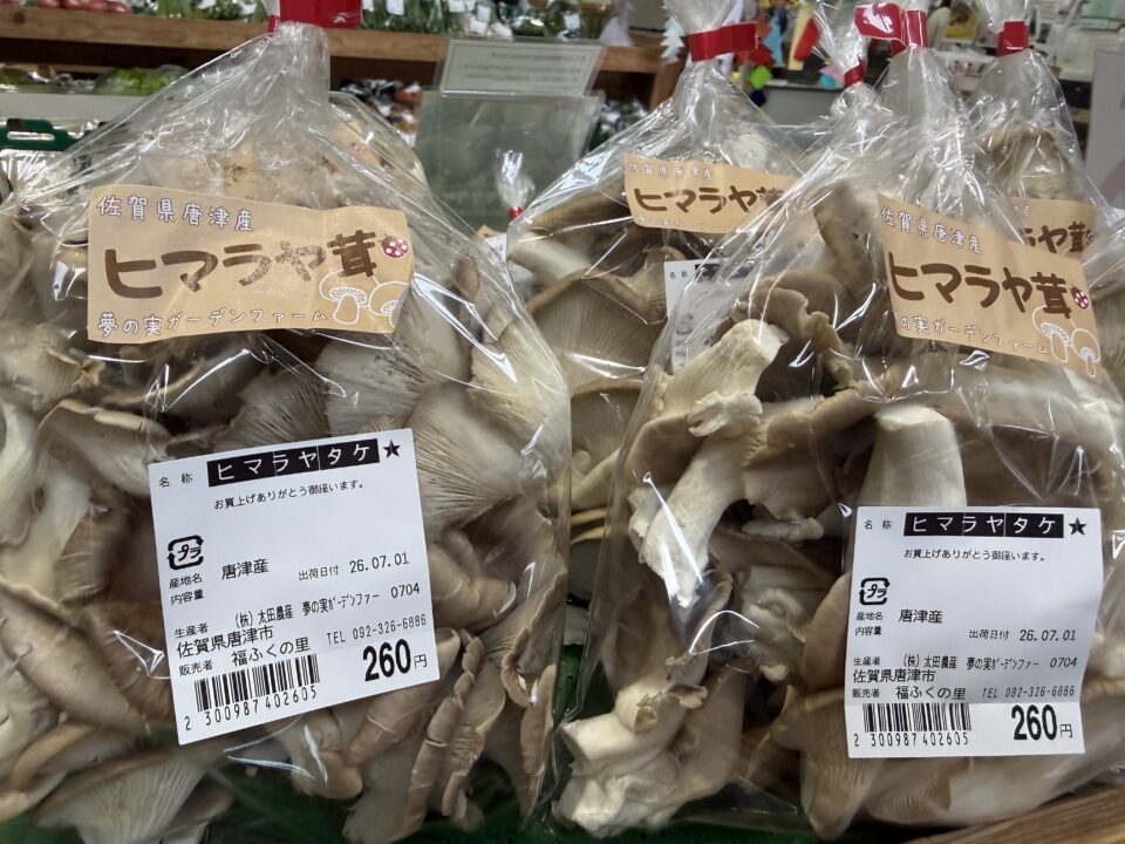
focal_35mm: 24
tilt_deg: -27.2
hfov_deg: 71.6
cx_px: 562
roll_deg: -4.5
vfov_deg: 56.8
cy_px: 422
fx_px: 780
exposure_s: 1/120
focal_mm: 2.22
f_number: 2.2
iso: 200
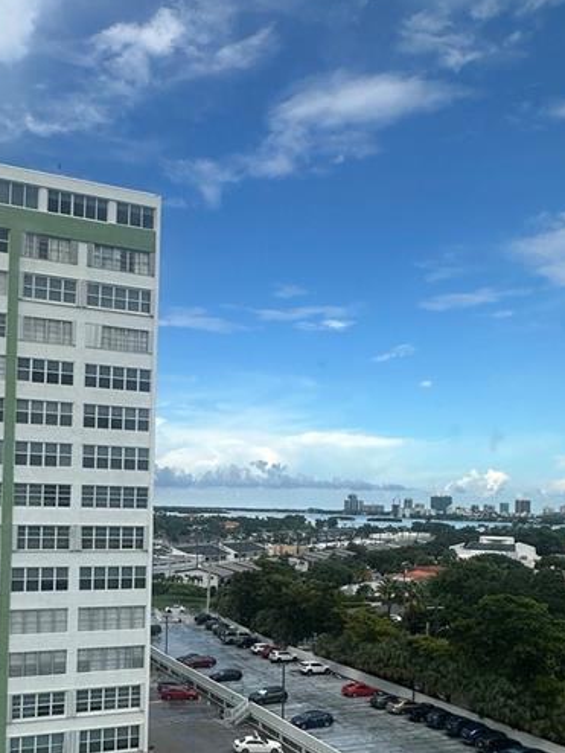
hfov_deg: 41.4
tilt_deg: +2.0
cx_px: 198
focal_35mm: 34
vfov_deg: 53.2
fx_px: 739
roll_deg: -1.8
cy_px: 485
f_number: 2.2
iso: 50
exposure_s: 1/1366
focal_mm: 2.22
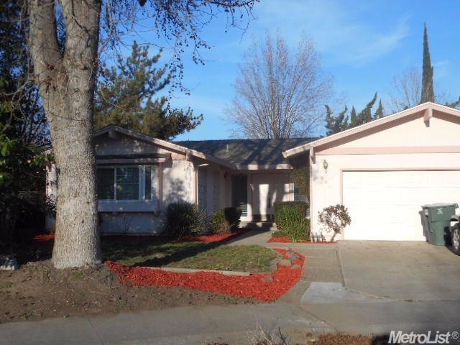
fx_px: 518
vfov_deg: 36.8
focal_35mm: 39
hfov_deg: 47.9
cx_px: 230
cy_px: 172
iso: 80
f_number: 4.5
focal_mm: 6.9
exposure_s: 1/500
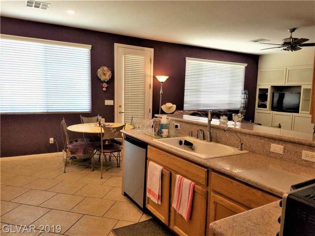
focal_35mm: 26
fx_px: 237
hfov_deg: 67.3
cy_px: 118
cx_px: 158
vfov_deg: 53.1
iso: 80
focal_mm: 4.2
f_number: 1.7
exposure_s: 1/120
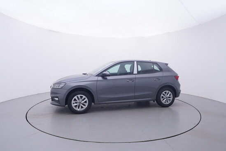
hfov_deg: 77.3
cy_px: 76
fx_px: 141
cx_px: 113
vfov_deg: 56.2
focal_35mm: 22
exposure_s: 1/80
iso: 200
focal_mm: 15
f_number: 5
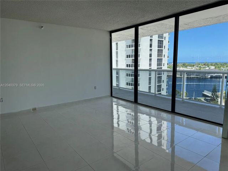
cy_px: 86
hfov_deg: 71.6
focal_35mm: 24
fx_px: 158
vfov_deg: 56.8
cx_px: 114
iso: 80
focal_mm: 6.76
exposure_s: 1/1767
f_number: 1.78
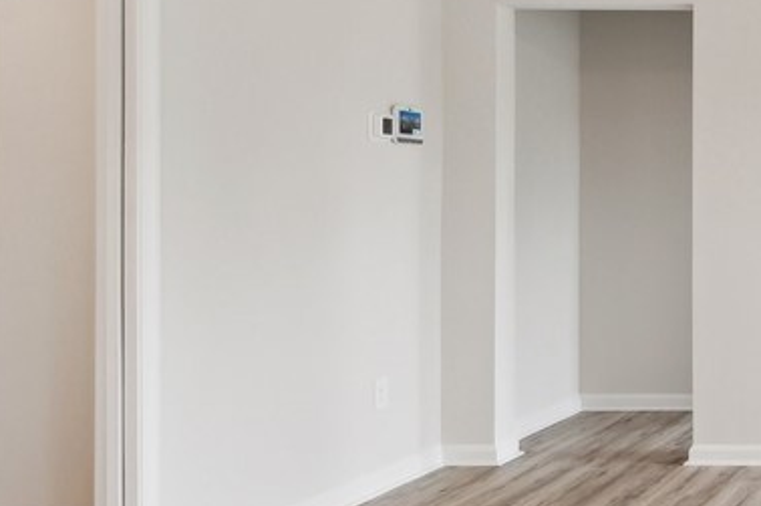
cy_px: 215
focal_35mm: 46
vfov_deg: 29.1
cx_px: 954
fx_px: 971
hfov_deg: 33.2
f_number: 7.1
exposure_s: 1/10
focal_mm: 16
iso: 250
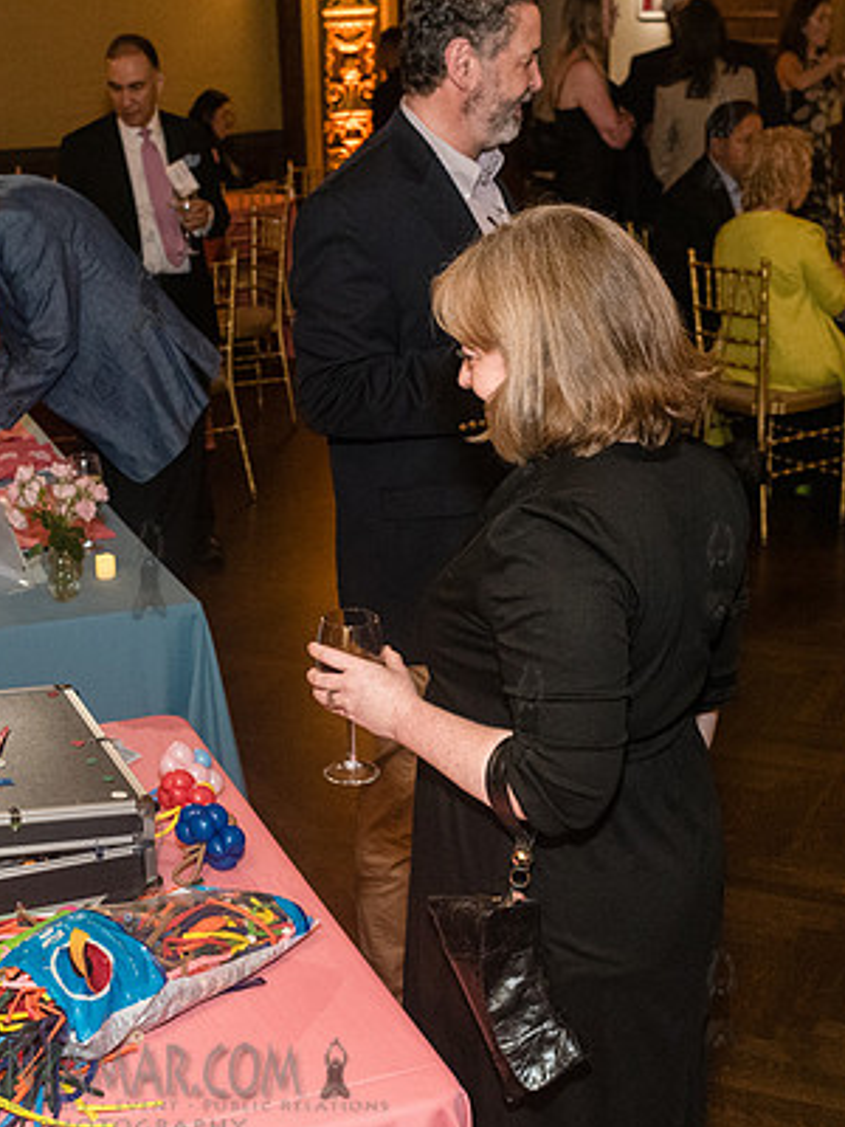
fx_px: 1855
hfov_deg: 25.5
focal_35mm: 57
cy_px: 632
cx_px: 287
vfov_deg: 33.7
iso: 5000
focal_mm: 35
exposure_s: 1/125
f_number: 4.5
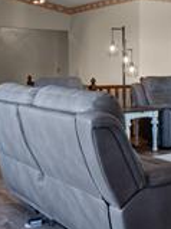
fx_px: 414
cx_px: 155
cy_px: 58
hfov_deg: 22.7
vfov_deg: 30.3
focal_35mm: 63
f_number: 8
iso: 400
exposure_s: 1/13
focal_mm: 10.8
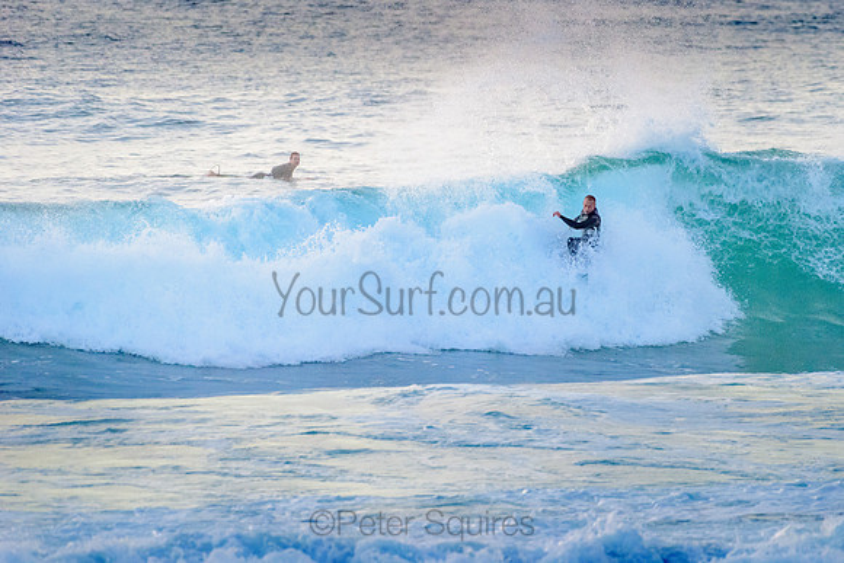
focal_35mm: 613
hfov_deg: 3.4
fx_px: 14370
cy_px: 219
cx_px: 517
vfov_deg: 2.2
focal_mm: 500
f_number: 5.6
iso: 1600
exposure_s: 1/2000
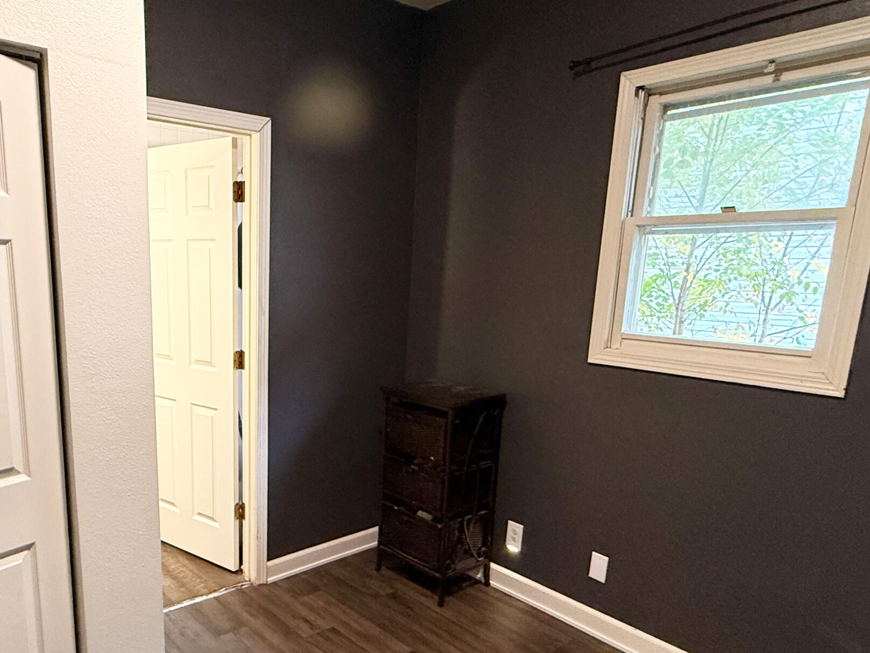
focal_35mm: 26
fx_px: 654
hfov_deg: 65.6
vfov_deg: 52.6
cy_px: 404
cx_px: 295
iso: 500
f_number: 2.2
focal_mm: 2.22
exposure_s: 1/60
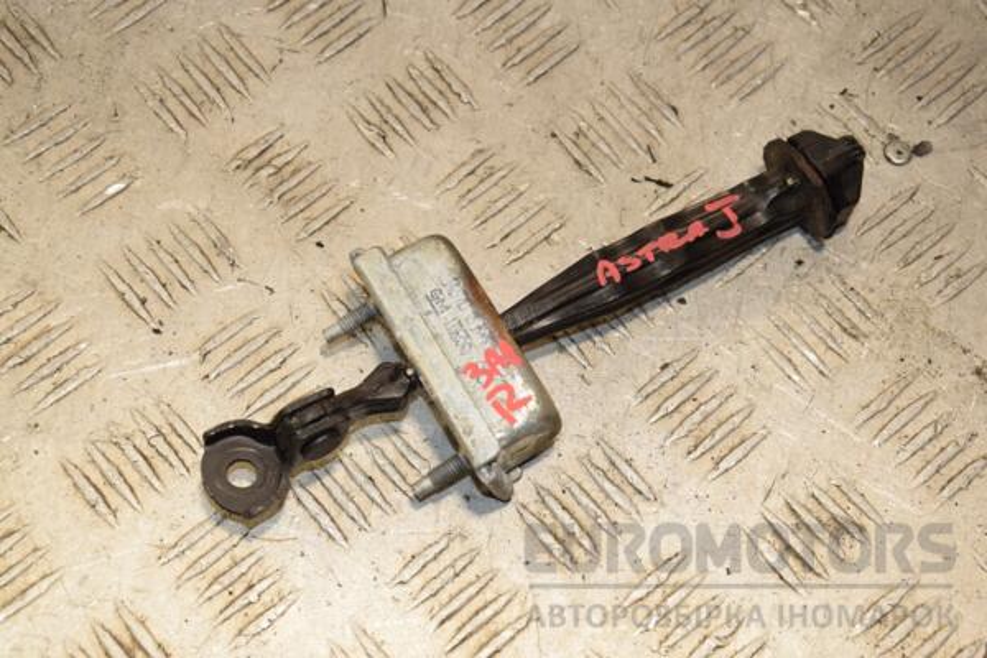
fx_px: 2056
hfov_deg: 27.0
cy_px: 329
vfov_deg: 18.2
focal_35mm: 75
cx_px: 494
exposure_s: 1/200
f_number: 8
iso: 800
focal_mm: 50
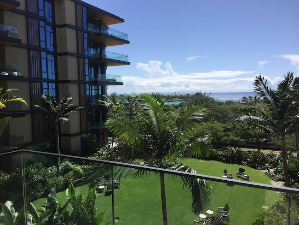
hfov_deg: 61.6
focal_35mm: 29
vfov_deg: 48.3
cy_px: 112
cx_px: 150
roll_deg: -0.2
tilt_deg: -4.2
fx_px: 251
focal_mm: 4.15
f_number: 2.2
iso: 32
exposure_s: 1/3049
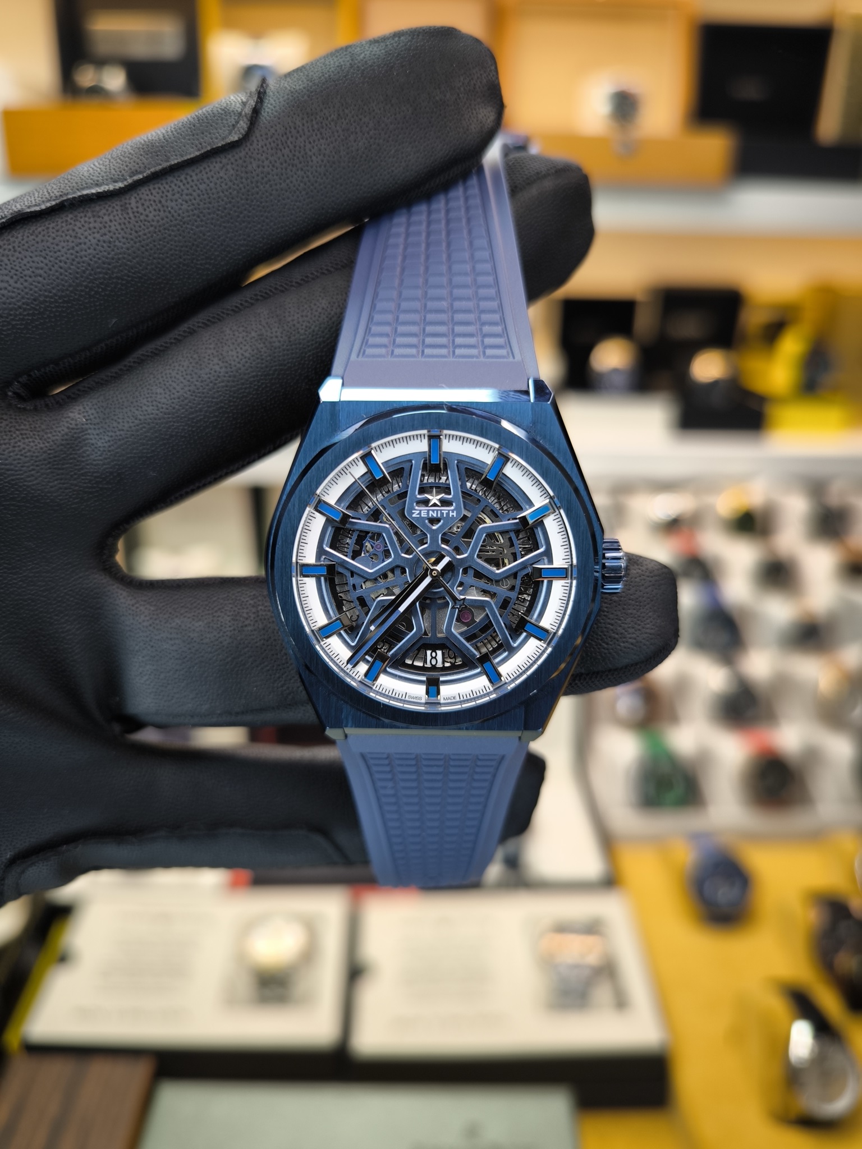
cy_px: 574
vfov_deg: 71.6
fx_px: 797
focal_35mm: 24
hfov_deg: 56.8
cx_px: 431
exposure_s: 1/100
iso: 80
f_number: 1.9
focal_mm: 6.92
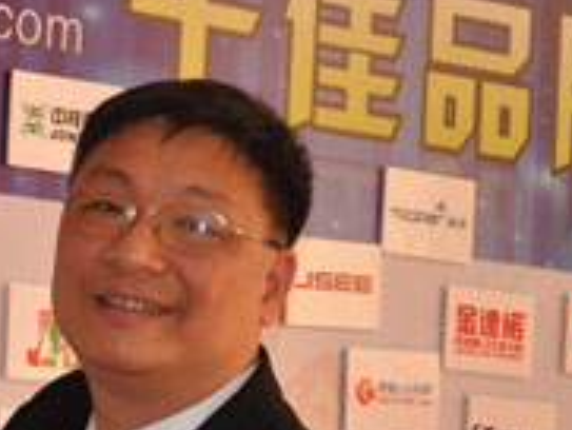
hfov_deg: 11.8
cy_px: 310
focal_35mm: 167
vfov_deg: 8.9
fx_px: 2761
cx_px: 92
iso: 400
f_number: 4.8
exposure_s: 1/160
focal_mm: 42
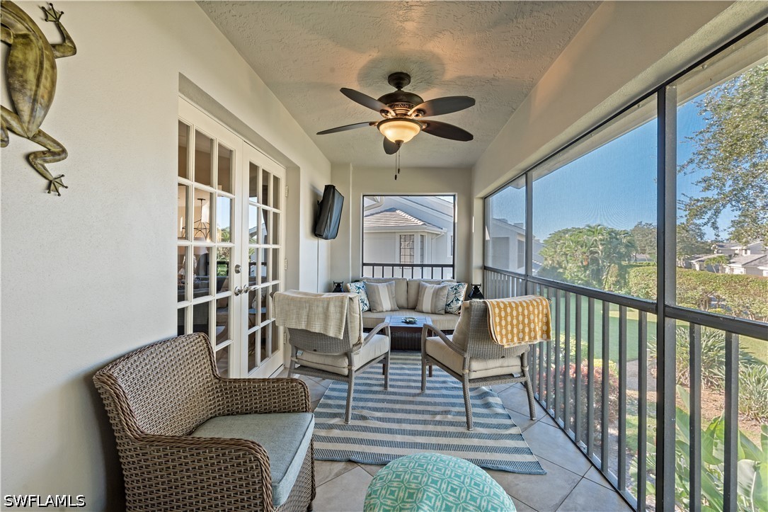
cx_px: 384
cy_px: 256
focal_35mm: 16
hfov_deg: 96.7
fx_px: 341
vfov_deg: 73.7
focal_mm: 16
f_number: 11
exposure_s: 1/10
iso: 640
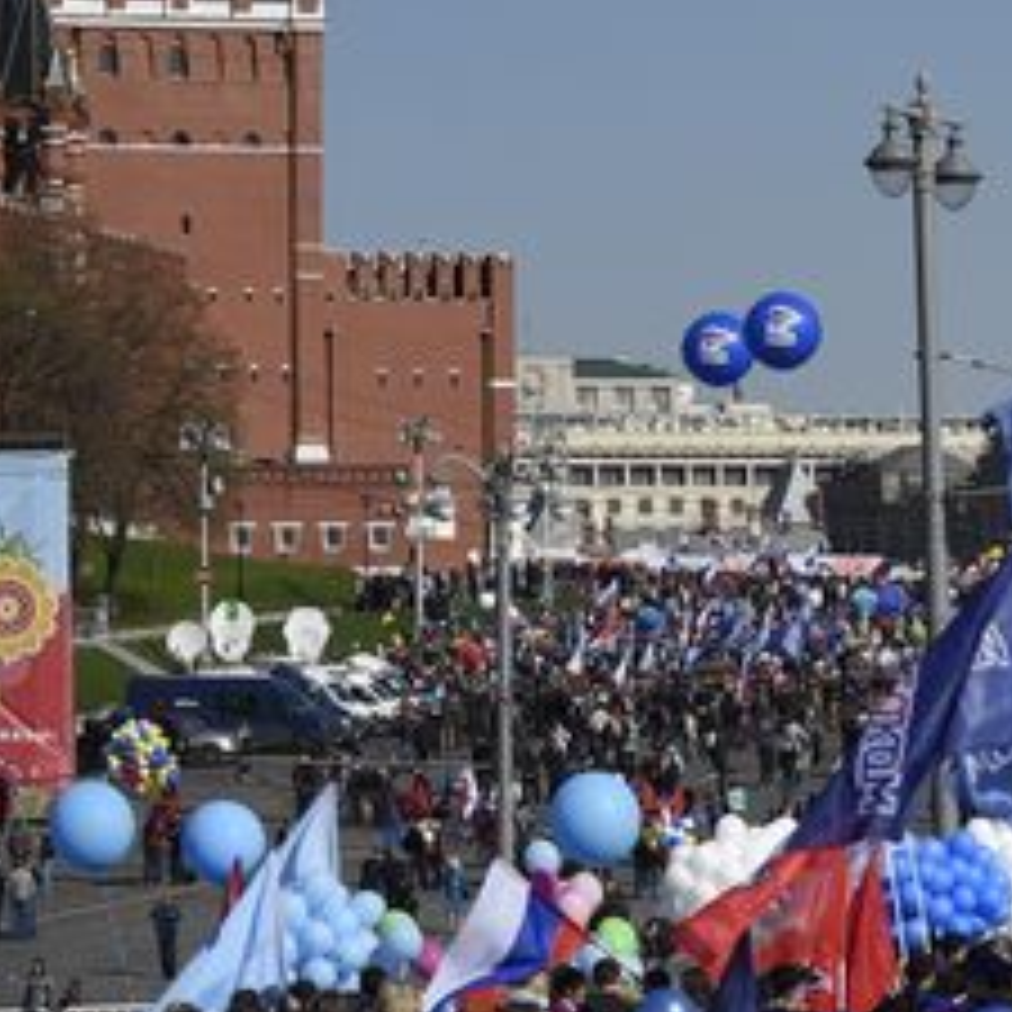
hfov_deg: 8.4
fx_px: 6814
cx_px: 1394
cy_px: 238
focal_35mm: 206
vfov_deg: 8.5
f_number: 2.8
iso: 100
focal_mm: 78
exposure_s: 1/4000
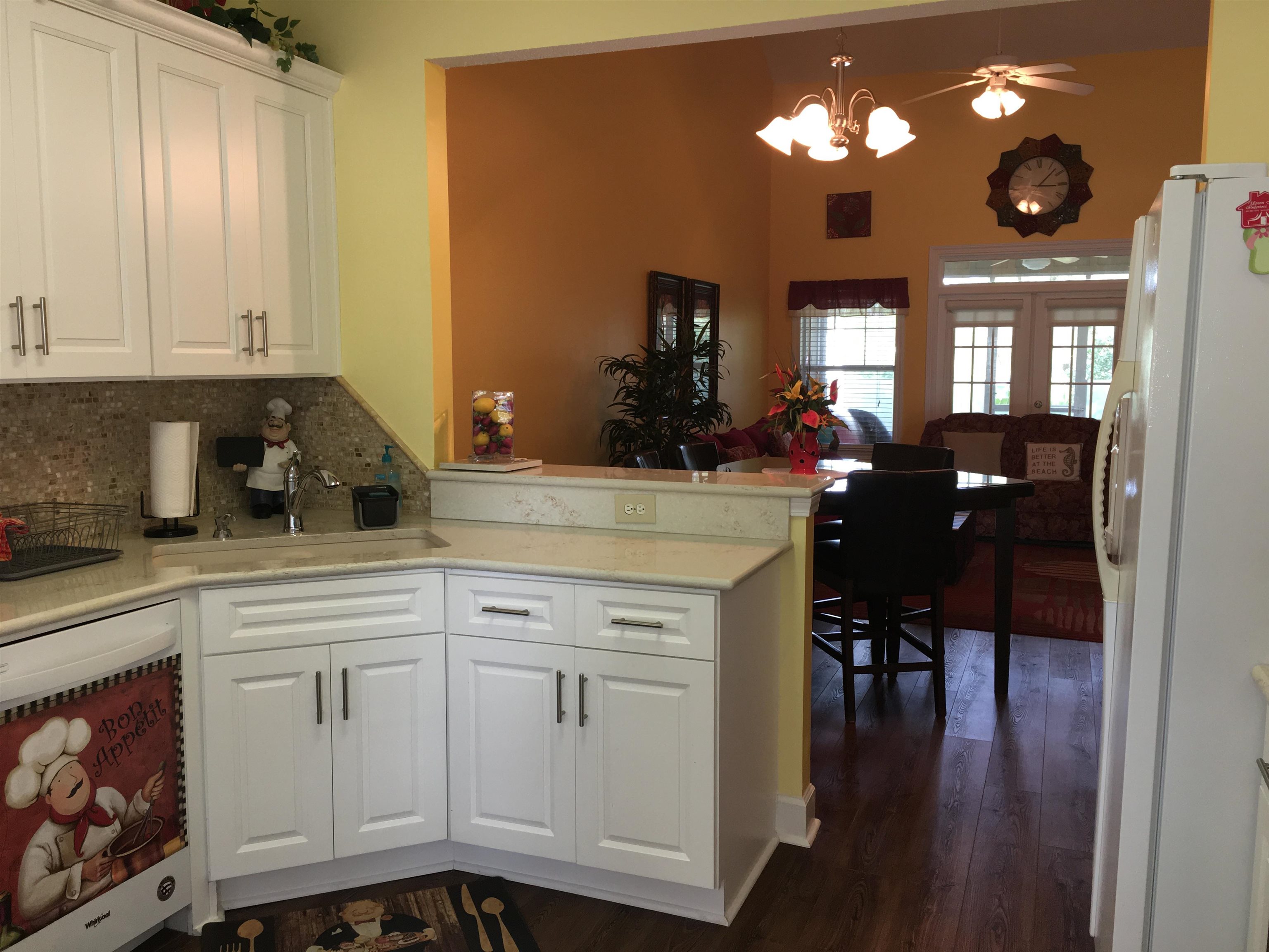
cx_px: 634
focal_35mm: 29
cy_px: 476
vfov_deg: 48.2
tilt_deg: -5.1
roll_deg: -0.3
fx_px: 1063
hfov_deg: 61.7
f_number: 2.2
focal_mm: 4.15
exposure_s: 1/30
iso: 50
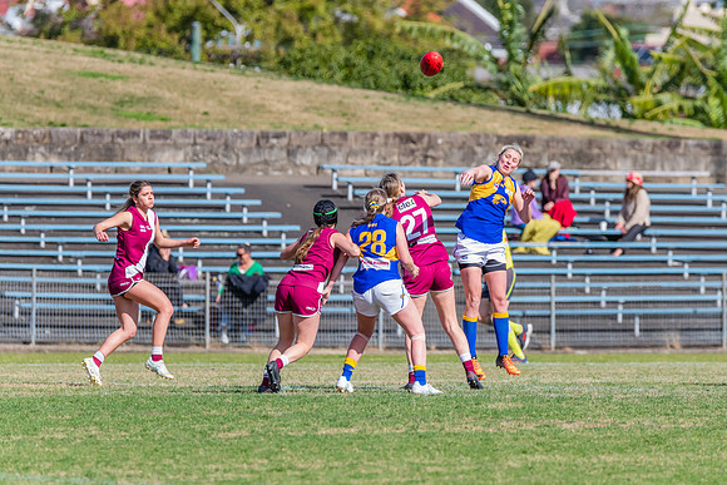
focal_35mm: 568
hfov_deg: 3.6
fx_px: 11469
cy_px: 220
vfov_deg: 2.4
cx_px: 433
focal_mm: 450
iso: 800
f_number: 9
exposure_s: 1/1600
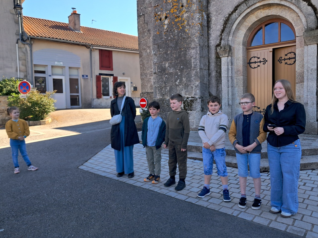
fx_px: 248
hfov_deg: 65.3
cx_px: 159
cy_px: 119
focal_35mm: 27
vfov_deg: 51.4
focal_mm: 4
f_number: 1.8
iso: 50
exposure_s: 1/117
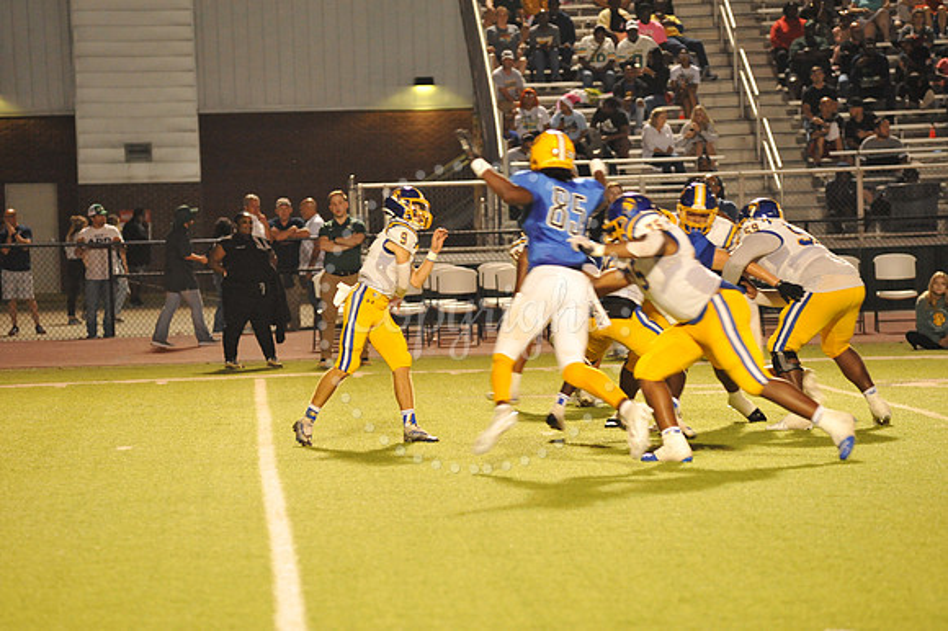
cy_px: 316
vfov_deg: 6.9
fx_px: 5263
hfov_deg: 10.3
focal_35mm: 200
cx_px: 474
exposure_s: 1/200
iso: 5000
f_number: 4.5
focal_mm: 200
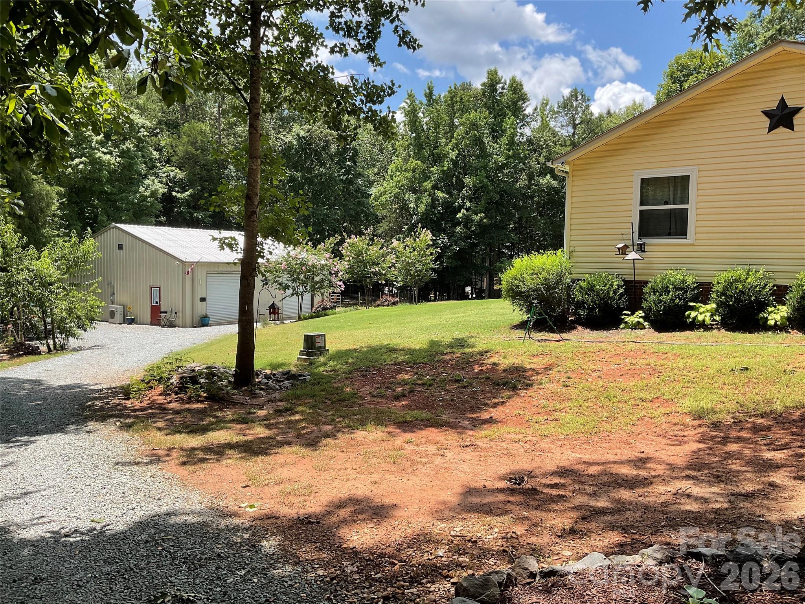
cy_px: 302
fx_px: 674
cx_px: 402
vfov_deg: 48.2
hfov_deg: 61.7
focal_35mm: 29
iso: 16
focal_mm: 3
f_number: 1.8
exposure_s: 1/855
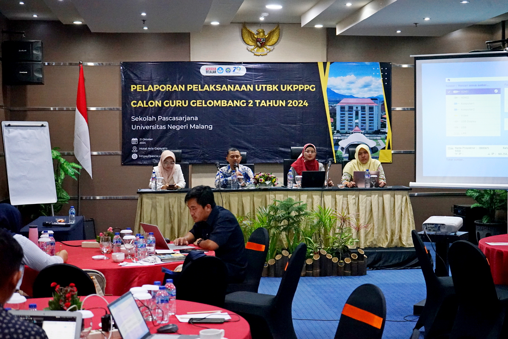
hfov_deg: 33.9
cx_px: 254
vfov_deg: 23.0
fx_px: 832
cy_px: 170
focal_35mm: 59
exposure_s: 1/160
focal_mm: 59
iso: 5000
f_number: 5
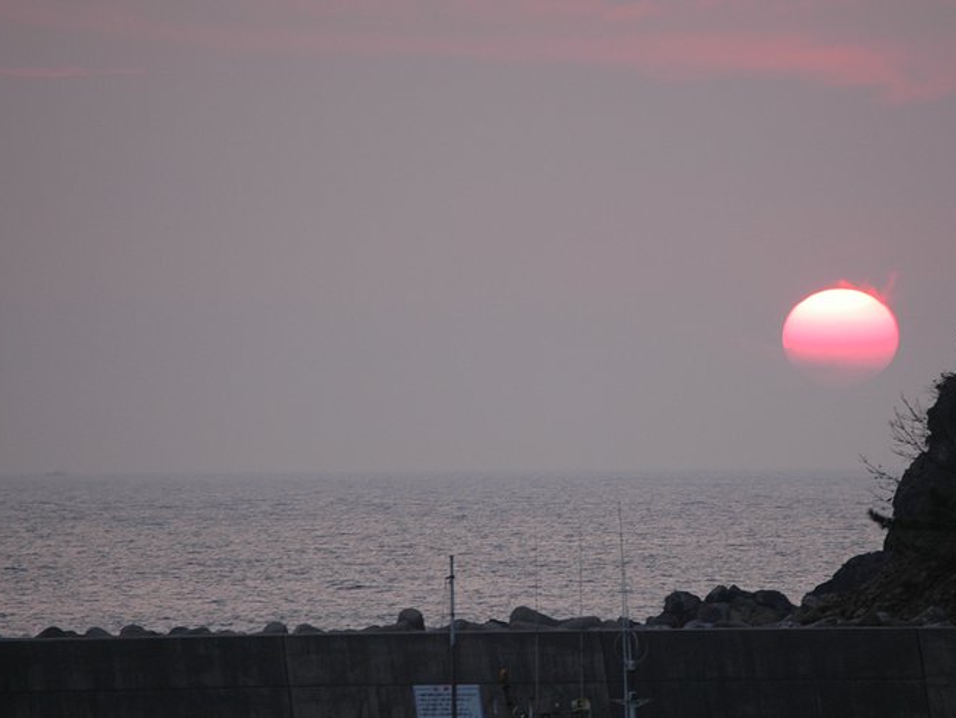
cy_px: 425
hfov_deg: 4.4
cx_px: 591
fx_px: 12402
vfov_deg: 3.3
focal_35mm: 449
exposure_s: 1/80
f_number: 5.6
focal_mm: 200
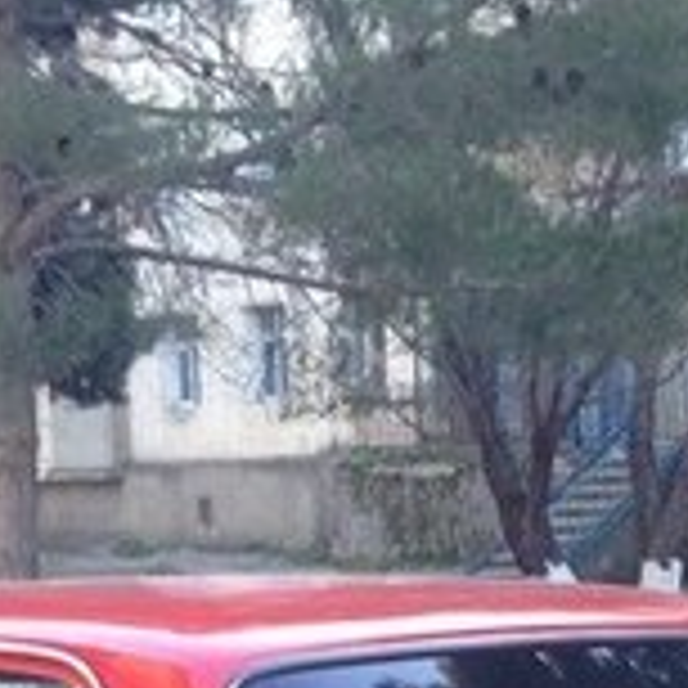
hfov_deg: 13.8
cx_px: 468
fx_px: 2833
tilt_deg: -11.3
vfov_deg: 13.1
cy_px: 1036
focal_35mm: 126
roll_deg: +1.3
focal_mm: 4.12
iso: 80
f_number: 2.4
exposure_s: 1/120
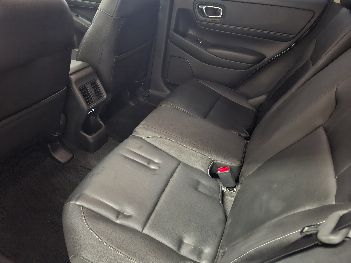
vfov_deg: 58.9
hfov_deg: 73.9
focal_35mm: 23
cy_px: 132
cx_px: 176
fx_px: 233
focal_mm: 5.54
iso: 1250
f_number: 1.8
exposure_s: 1/13
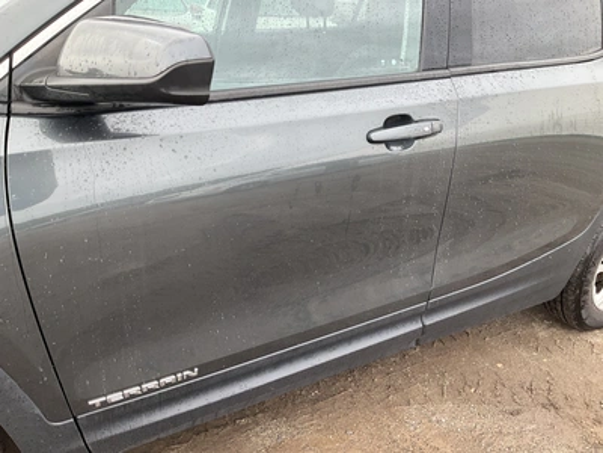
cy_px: 226
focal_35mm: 29
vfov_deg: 48.2
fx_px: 505
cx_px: 302
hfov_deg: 61.7
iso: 20
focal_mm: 3
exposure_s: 1/159
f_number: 1.8
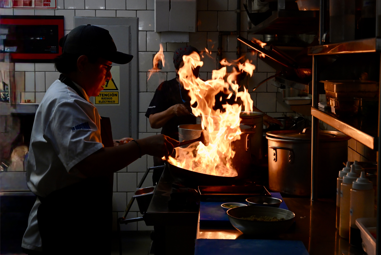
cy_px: 128
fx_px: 678
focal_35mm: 64
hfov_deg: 31.4
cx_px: 190
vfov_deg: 21.3
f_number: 11
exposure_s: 1/400
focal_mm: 64
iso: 5000
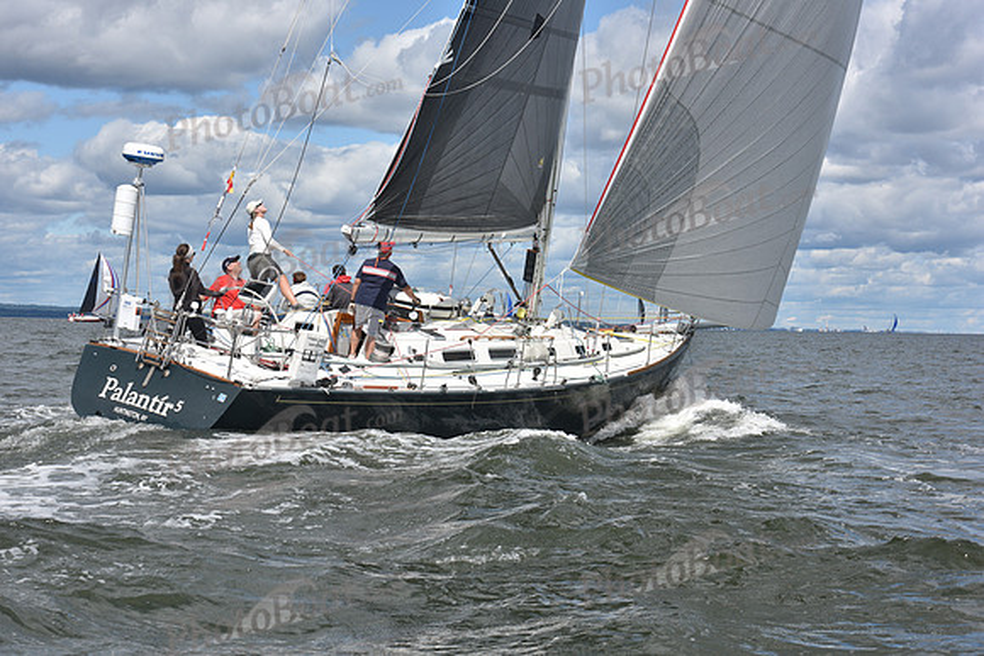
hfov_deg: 28.8
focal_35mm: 70
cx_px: 492
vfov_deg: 19.5
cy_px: 328
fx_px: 1914
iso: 250
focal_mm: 70
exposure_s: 1/800
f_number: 11
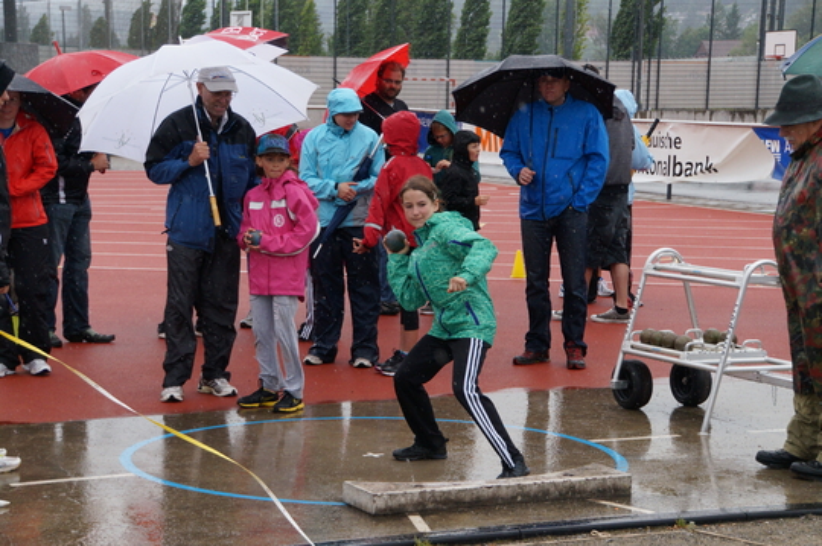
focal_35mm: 90
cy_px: 273
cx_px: 411
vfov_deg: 15.2
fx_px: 2053
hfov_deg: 22.6
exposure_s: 1/2000
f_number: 5
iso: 640
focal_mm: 60
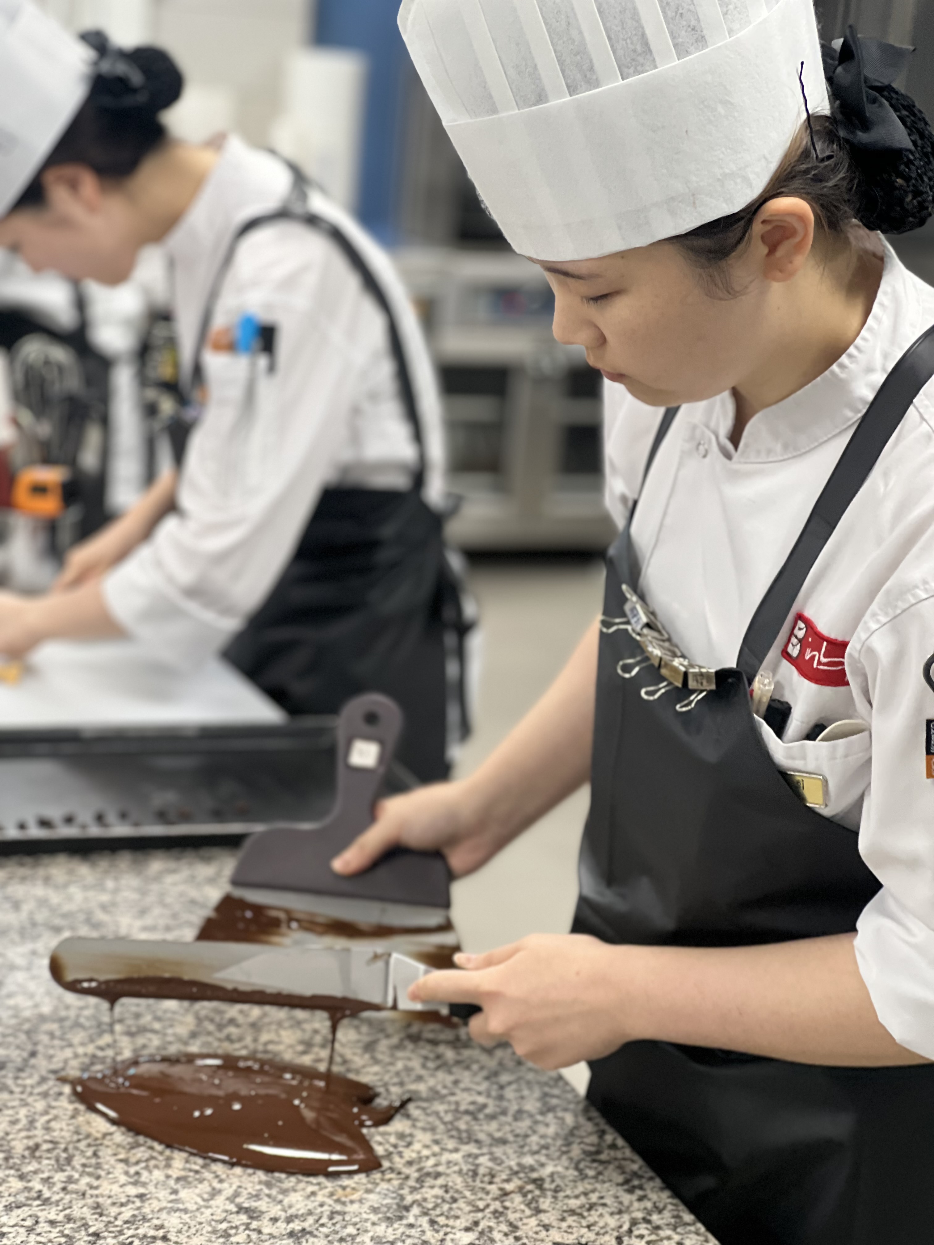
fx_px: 2770
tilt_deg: -13.1
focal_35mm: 77
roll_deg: -4.9
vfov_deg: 25.3
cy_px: 622
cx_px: 467
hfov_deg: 19.1
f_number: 2.8
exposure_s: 1/40
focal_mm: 9
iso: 125
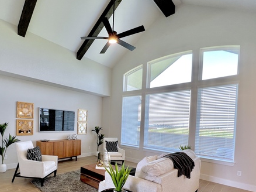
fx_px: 140
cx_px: 99
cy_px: 129
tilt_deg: -3.3
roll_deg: -2.7
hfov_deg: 83.4
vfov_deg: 66.7
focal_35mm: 19
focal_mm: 1.57
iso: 64
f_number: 1.8
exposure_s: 1/120
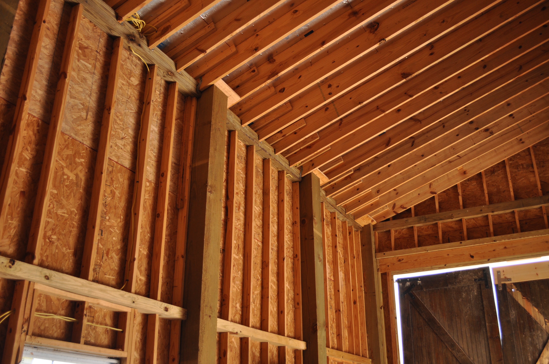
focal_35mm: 36
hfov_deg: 53.2
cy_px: 182
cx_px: 274
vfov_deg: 36.8
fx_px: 548
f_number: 4
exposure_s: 1/60
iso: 400
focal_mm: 24
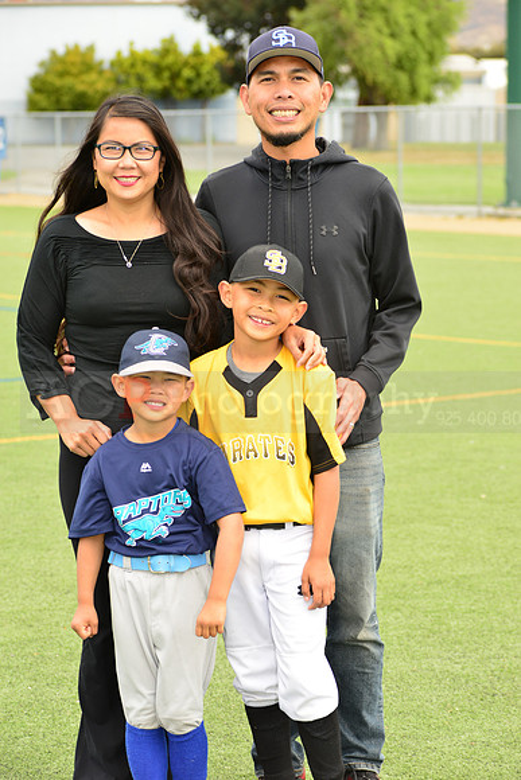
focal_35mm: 116
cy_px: 390
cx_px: 260
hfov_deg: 11.8
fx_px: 2516
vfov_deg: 17.6
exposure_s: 1/200
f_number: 8
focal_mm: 116
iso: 250
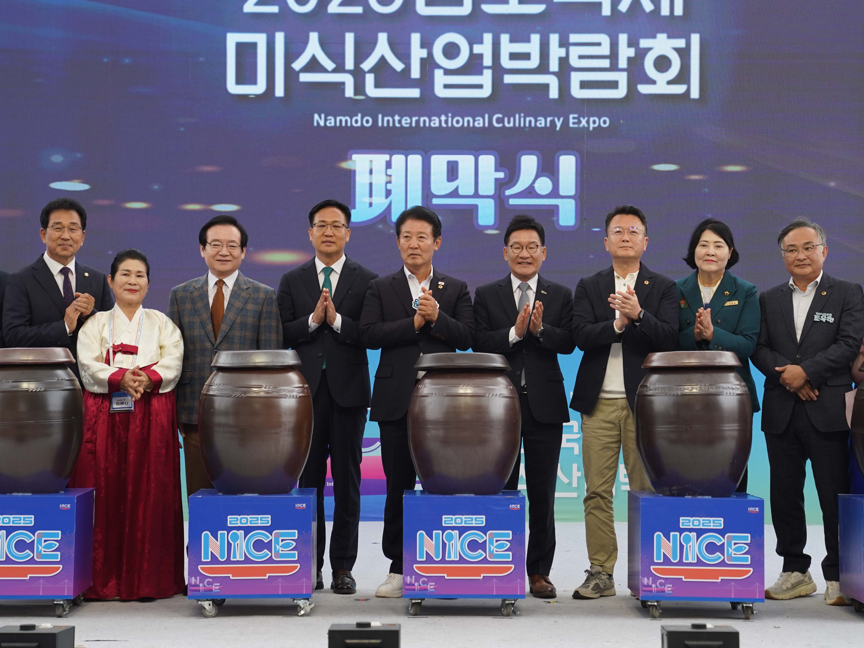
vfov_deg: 17.0
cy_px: 298
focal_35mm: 87
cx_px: 429
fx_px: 2172
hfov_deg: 22.5
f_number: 4
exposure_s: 1/250
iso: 400
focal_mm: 65
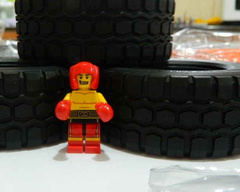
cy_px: 104
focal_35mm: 47
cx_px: 86
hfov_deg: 39.2
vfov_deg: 32.1
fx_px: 334
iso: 400
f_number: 3.3
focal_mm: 6.2
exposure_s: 1/10
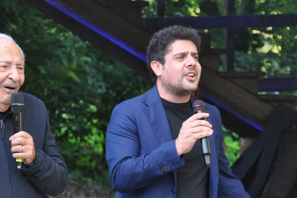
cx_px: 117
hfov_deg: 8.5
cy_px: 135
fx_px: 1996
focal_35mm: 242
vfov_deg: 5.7
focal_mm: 98
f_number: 5.6
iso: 640
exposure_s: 1/60
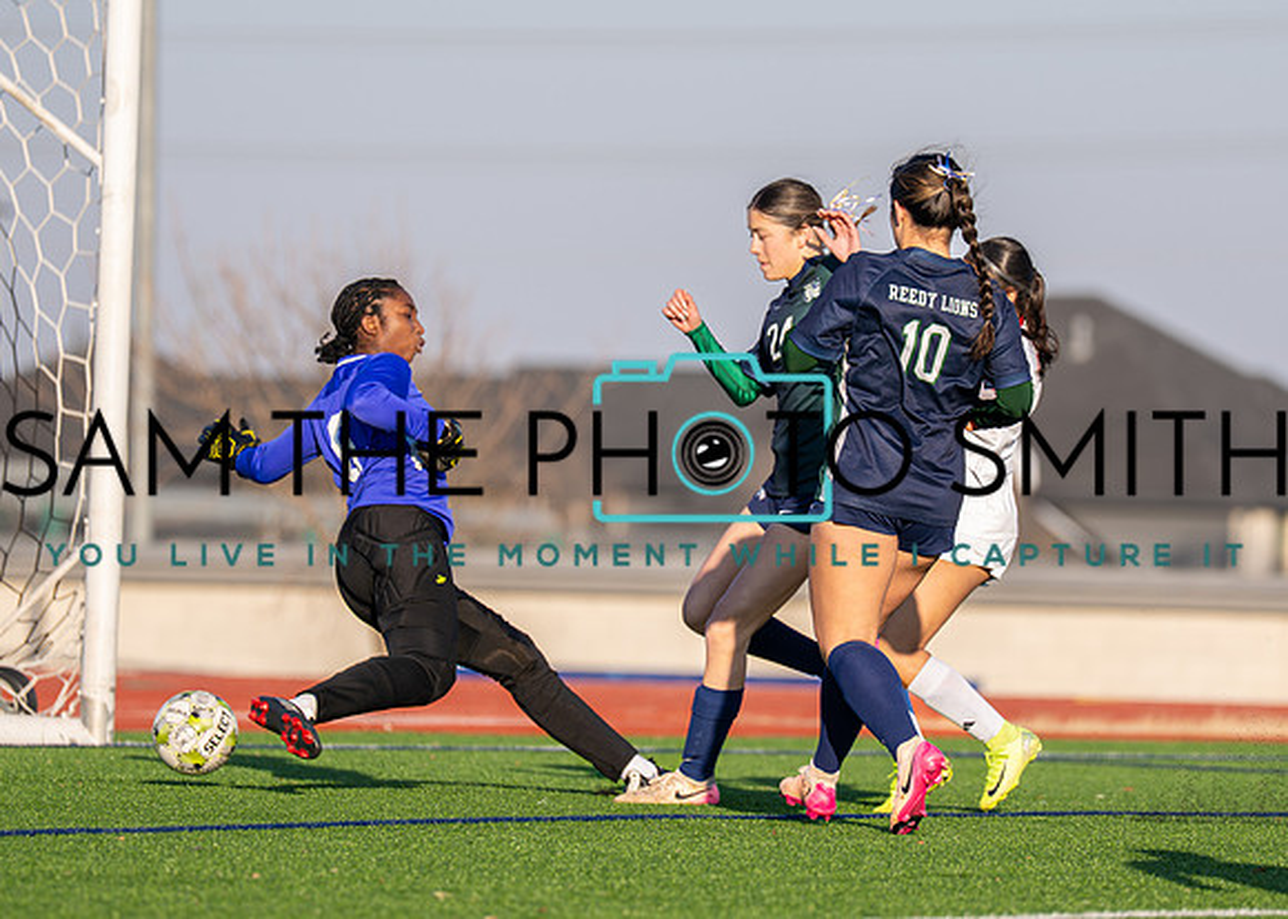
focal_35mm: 380
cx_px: 807
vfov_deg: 3.8
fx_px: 13900
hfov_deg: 5.3
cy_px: 466
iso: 200
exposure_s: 1/2500
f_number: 2.8
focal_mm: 200
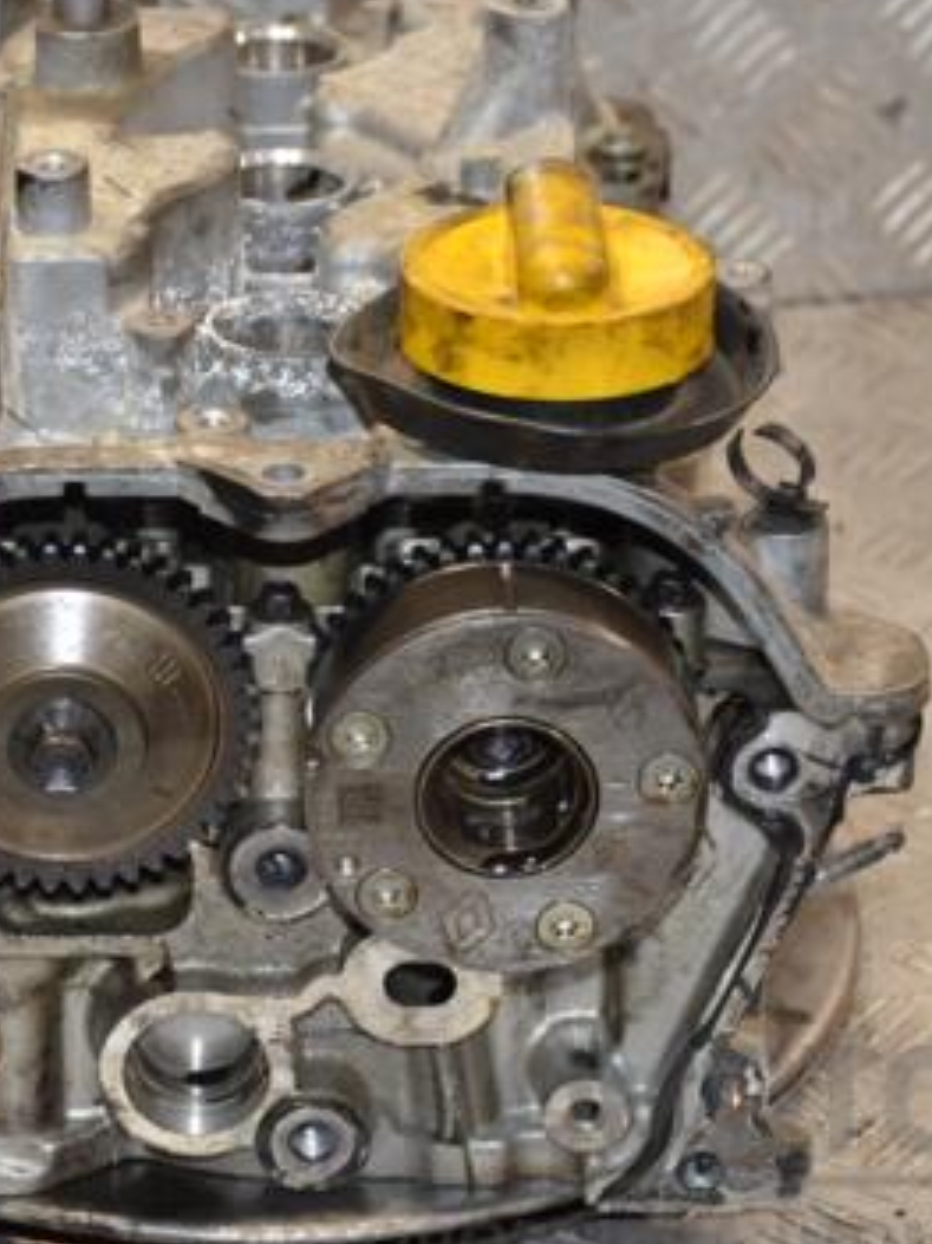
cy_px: 627
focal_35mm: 143
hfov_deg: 10.3
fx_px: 5137
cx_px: 163
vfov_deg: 13.8
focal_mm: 58
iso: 800
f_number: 5
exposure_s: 1/200
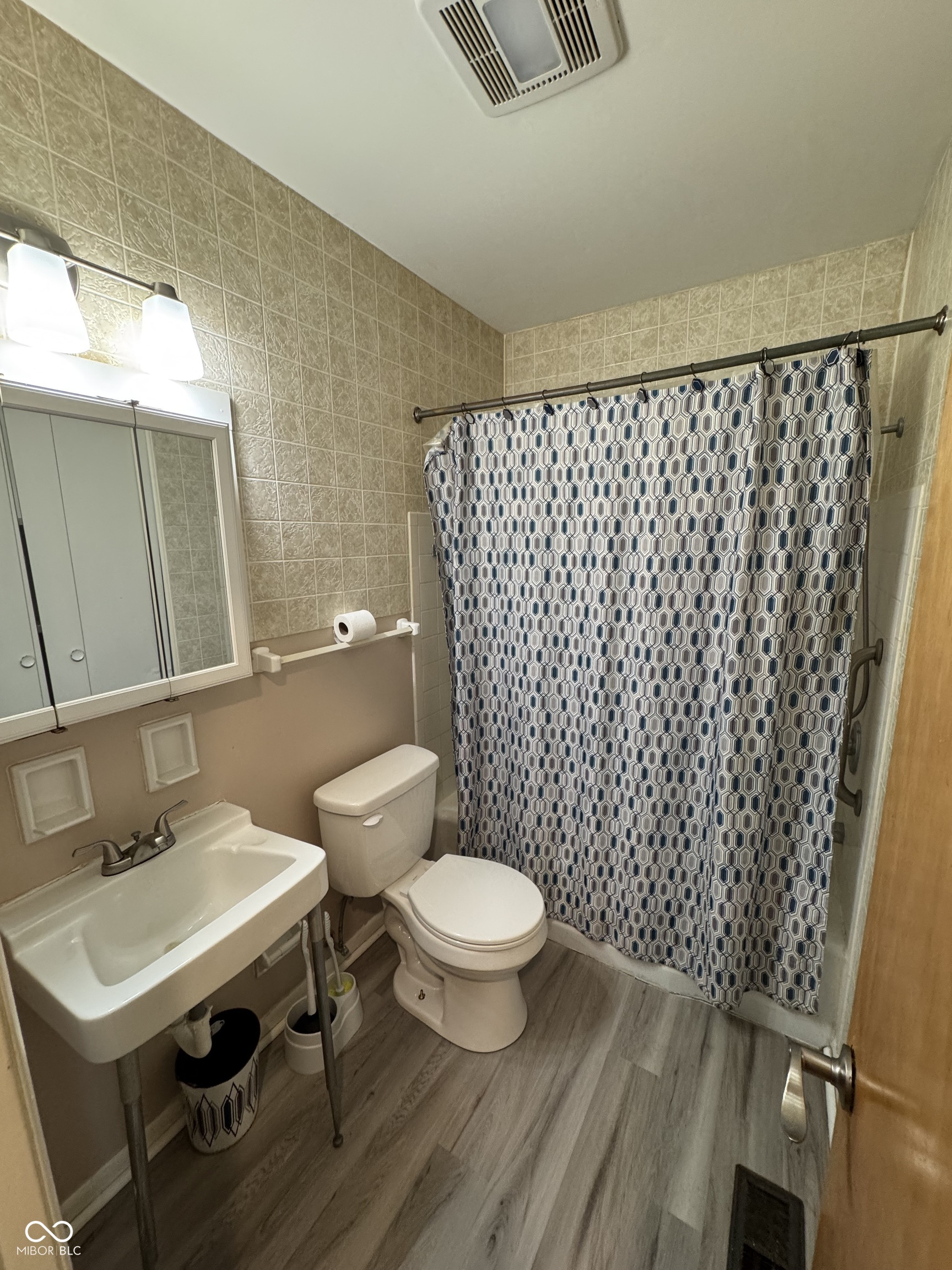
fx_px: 513
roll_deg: +1.5
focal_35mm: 14
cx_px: 476
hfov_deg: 85.7
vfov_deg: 102.1
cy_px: 635
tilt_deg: -10.9
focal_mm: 2.22
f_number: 2.2
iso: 250
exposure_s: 1/60
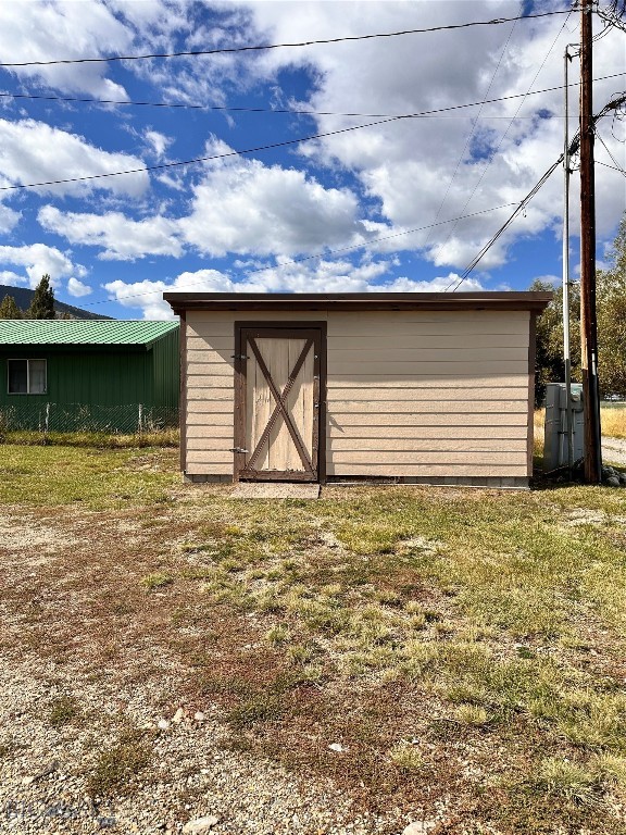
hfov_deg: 56.8
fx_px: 579
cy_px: 418
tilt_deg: -1.8
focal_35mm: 24
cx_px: 313
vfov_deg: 71.6
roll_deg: -0.7
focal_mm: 6.86
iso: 80
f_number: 1.78
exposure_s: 1/6623
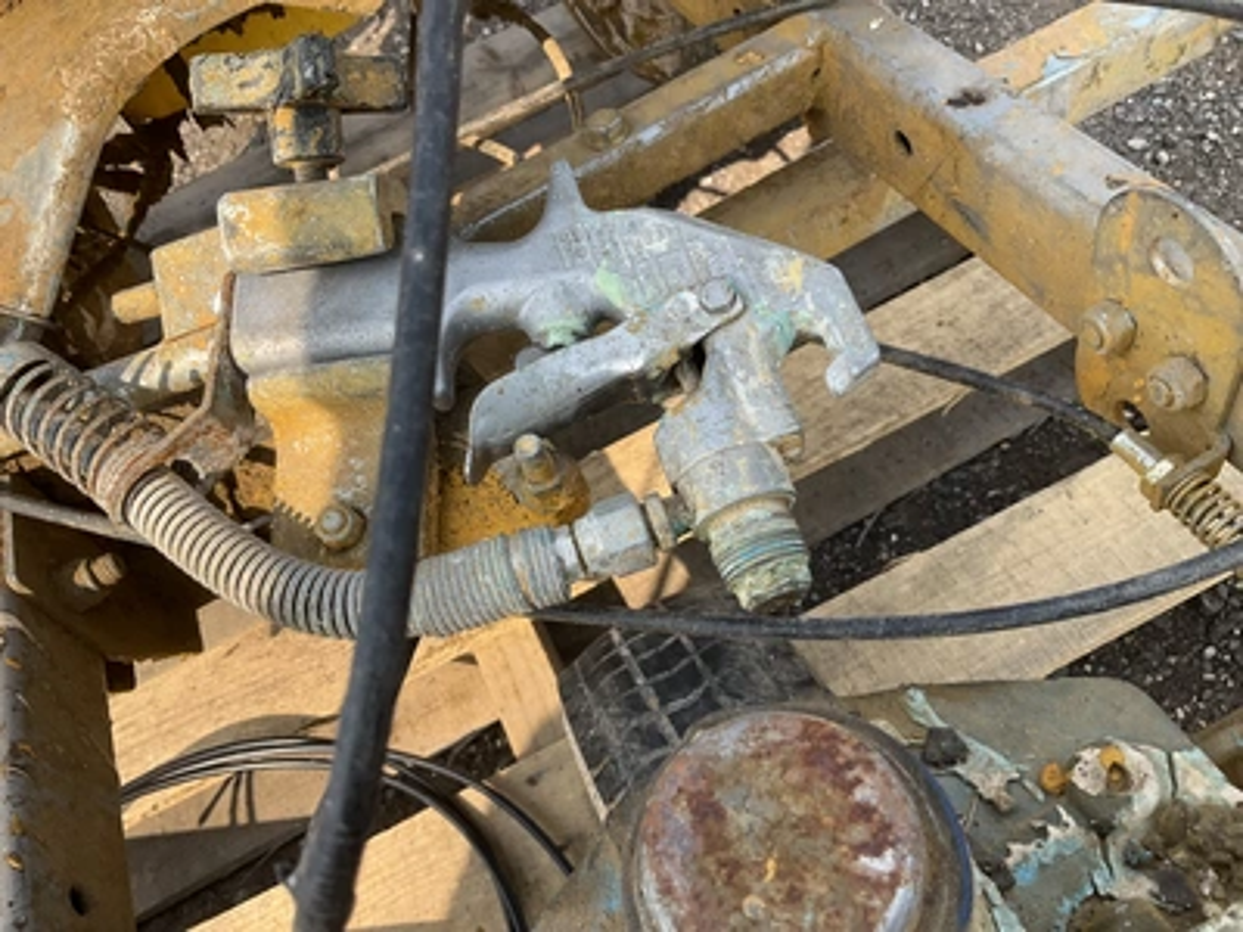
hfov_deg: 61.7
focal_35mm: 29
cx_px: 622
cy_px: 466
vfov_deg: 48.2
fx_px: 1041
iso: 25
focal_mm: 3
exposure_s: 1/719
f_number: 1.8
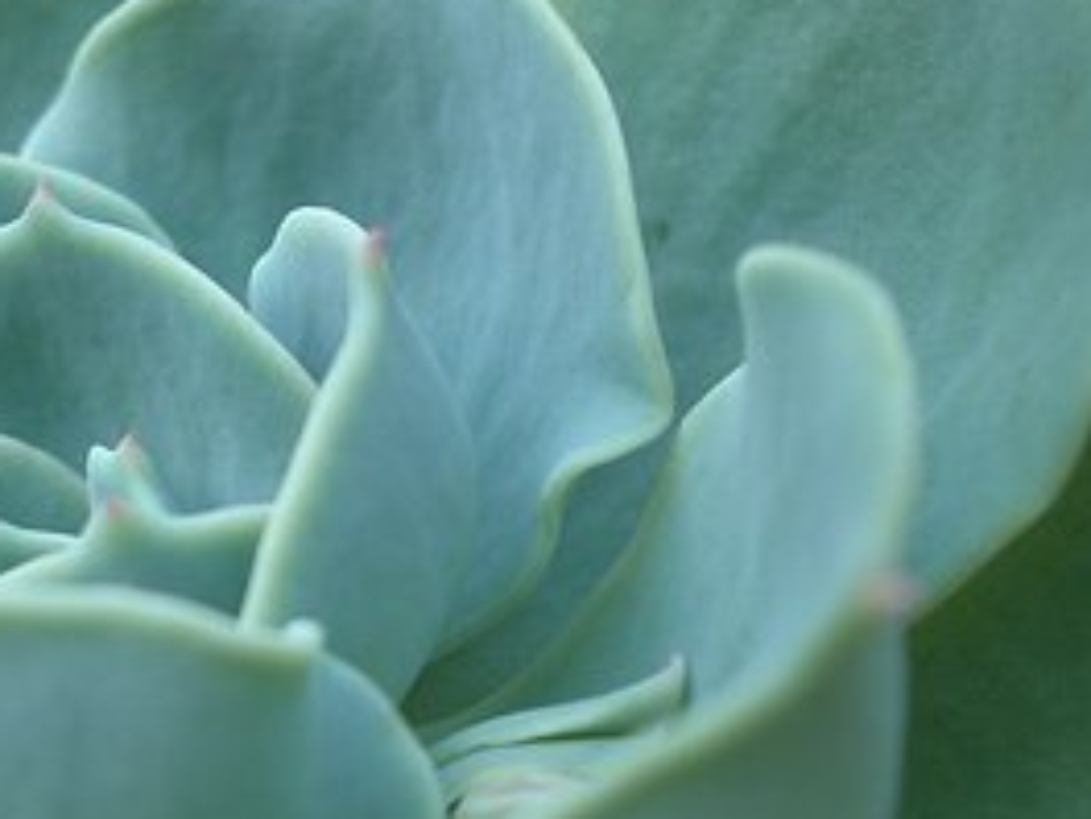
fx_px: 2143
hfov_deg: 27.8
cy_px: 467
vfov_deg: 21.6
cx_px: 174
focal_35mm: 68
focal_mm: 5.8
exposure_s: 1/60
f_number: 2.6
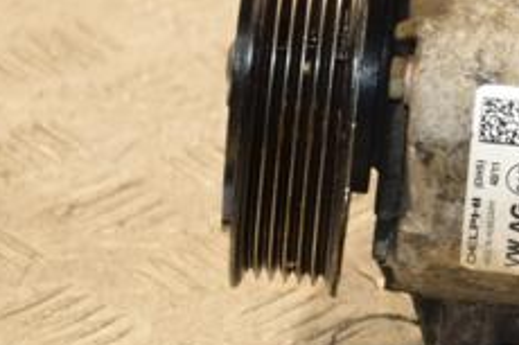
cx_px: 666
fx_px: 4225
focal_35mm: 293
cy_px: 70
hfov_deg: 7.0
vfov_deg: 4.7
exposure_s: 1/160
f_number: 5.3
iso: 800
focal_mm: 75
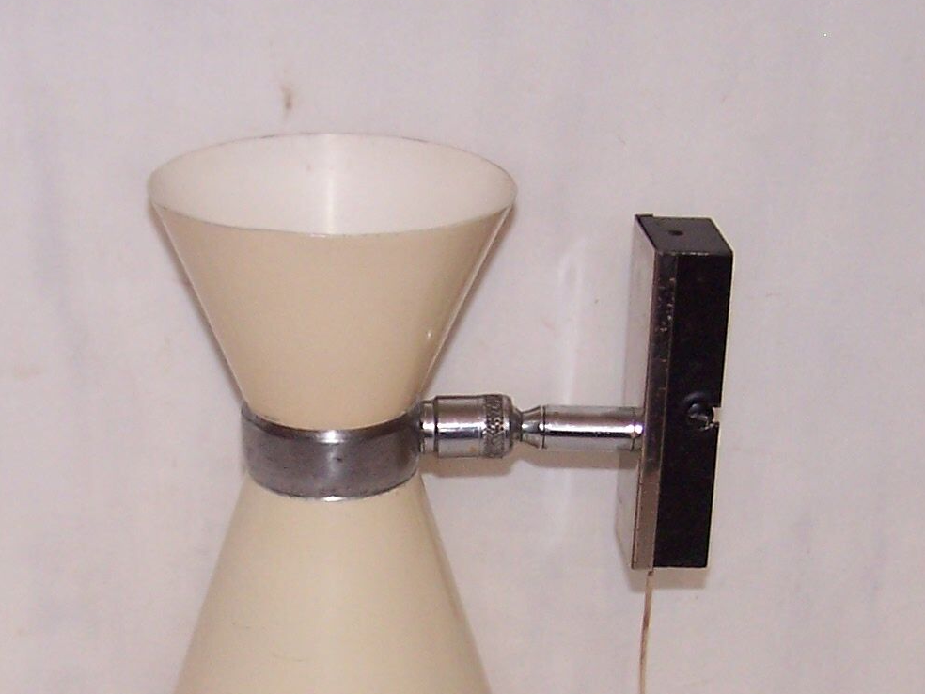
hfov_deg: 22.0
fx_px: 2378
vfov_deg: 16.5
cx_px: 374
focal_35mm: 89
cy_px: 543
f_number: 2.8
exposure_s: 1/60
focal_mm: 6.3
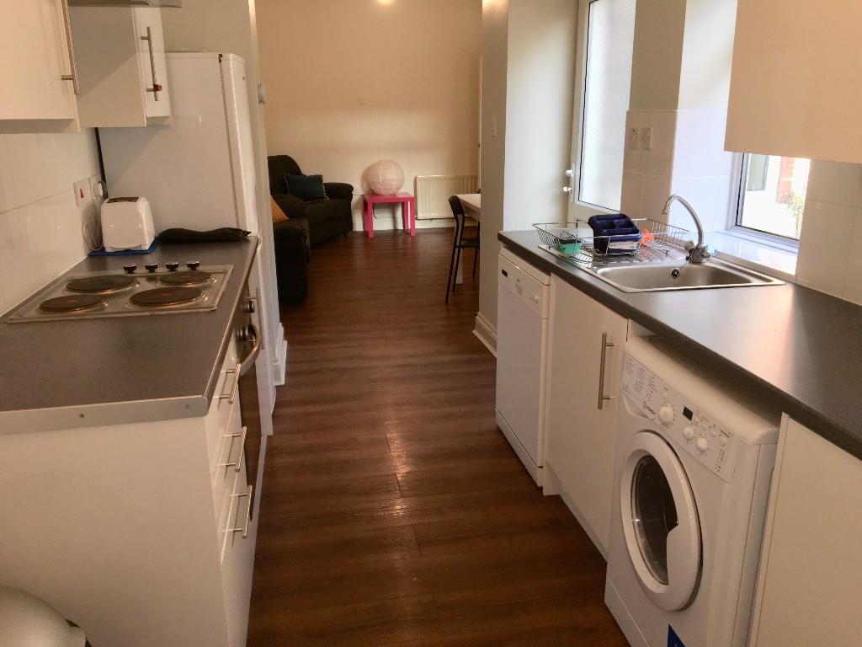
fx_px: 722
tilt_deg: -15.6
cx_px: 431
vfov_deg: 48.2
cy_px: 324
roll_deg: +0.7
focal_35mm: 29
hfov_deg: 61.7
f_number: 2.2
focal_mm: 4.15
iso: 25
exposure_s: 1/67
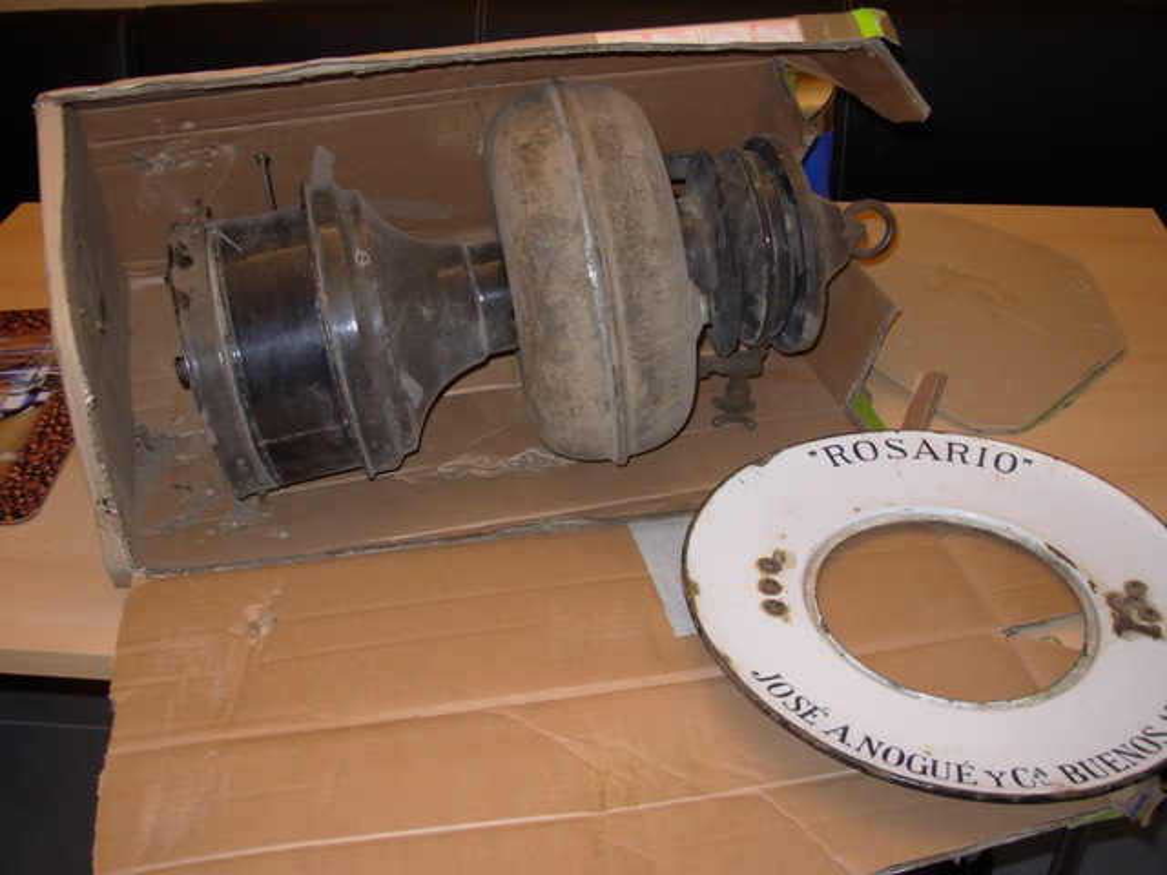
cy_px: 438
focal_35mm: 38
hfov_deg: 49.0
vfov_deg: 37.7
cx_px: 584
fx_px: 1281
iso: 50
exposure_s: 1/32
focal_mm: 6.3
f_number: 2.9
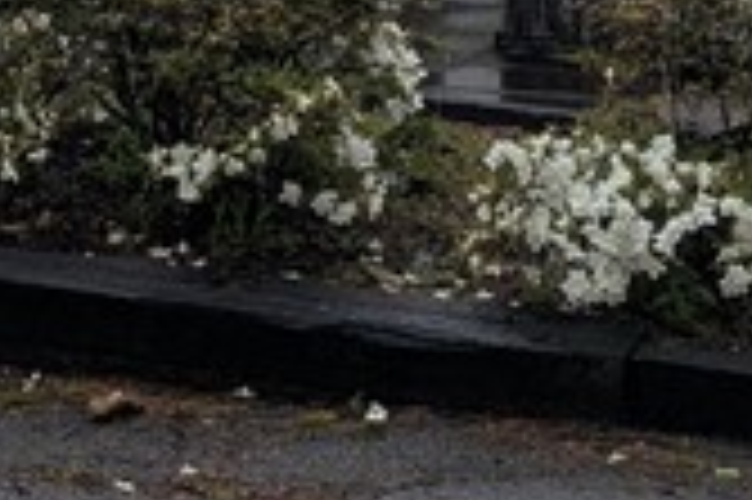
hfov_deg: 13.0
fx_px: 3193
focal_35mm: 153
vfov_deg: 8.3
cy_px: -613
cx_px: -227
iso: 48
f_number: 1.85
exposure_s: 1/1167
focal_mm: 6.81
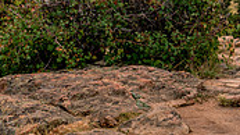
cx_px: 343
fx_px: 782
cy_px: -9
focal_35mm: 123
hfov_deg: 16.2
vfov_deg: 9.7
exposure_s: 1/80
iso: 100
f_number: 6.3
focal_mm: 35
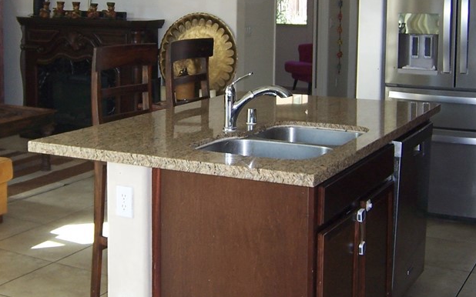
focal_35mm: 58
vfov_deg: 22.1
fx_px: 752
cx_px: 183
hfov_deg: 35.0
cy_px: 71
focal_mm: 5.5
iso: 80
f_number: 2.8
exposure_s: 1/60
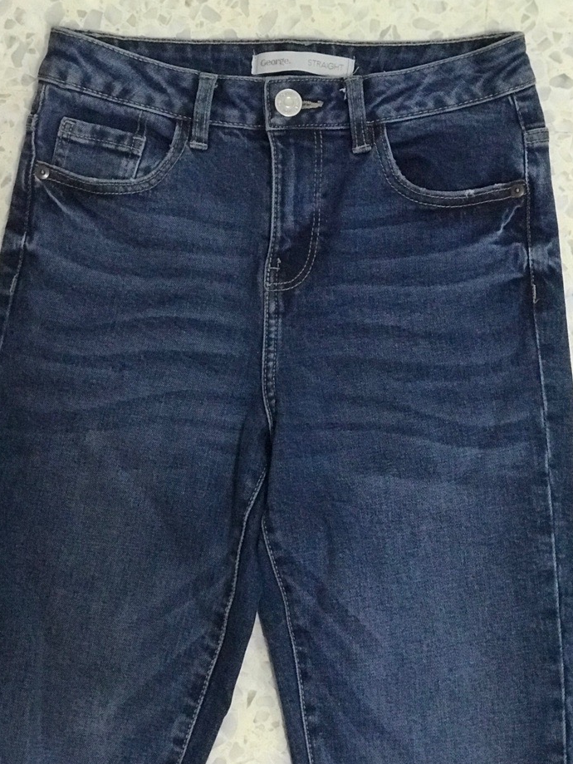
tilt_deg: -84.7
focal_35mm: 62
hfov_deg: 23.7
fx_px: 1367
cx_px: 277
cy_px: 361
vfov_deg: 31.2
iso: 1250
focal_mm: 6.6
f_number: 2.8
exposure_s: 1/50
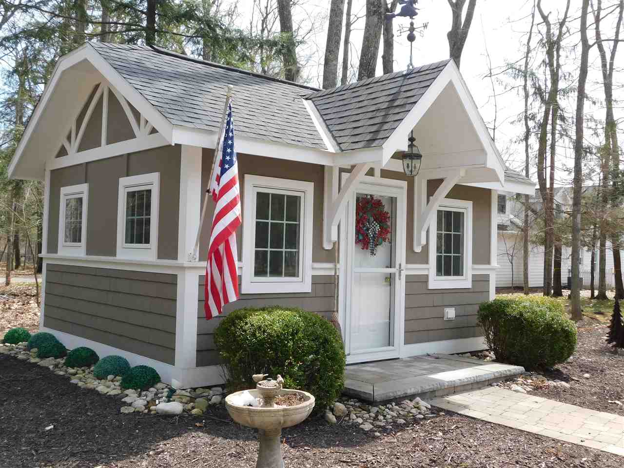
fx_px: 649
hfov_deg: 51.4
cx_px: 312
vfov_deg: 39.7
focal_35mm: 36
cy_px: 234
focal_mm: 6.3
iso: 125
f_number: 3.5
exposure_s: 1/400
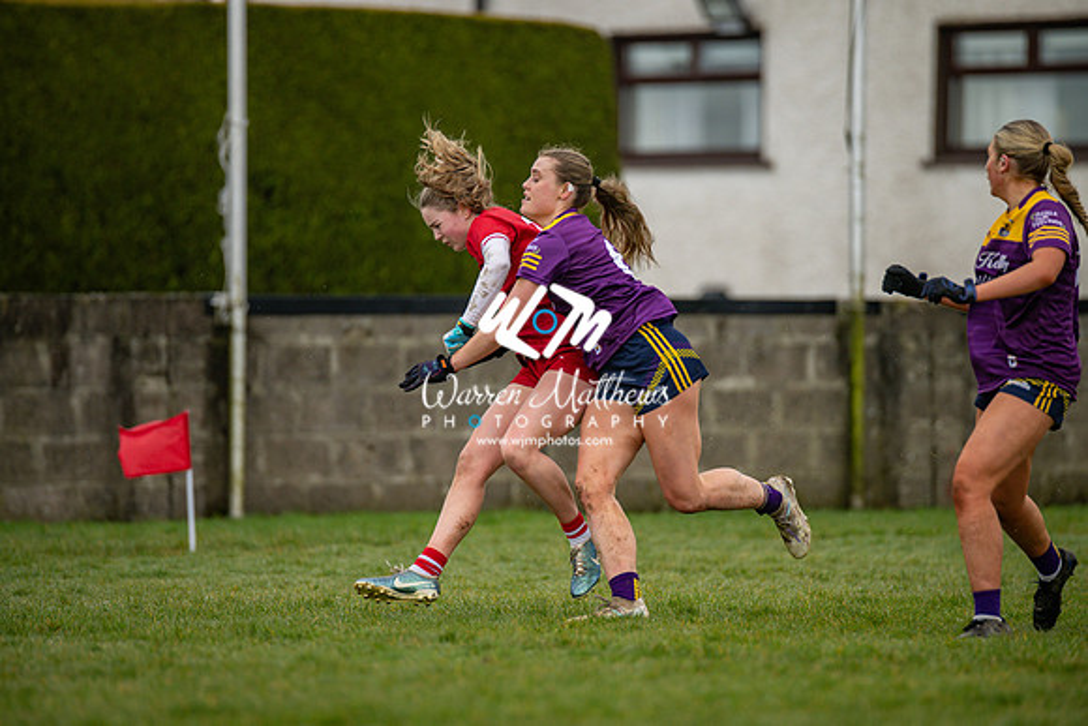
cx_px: 544
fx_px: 9068
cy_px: 363
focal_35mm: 300
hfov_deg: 6.9
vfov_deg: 4.6
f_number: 2.8
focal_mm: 300
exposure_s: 1/1000
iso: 360
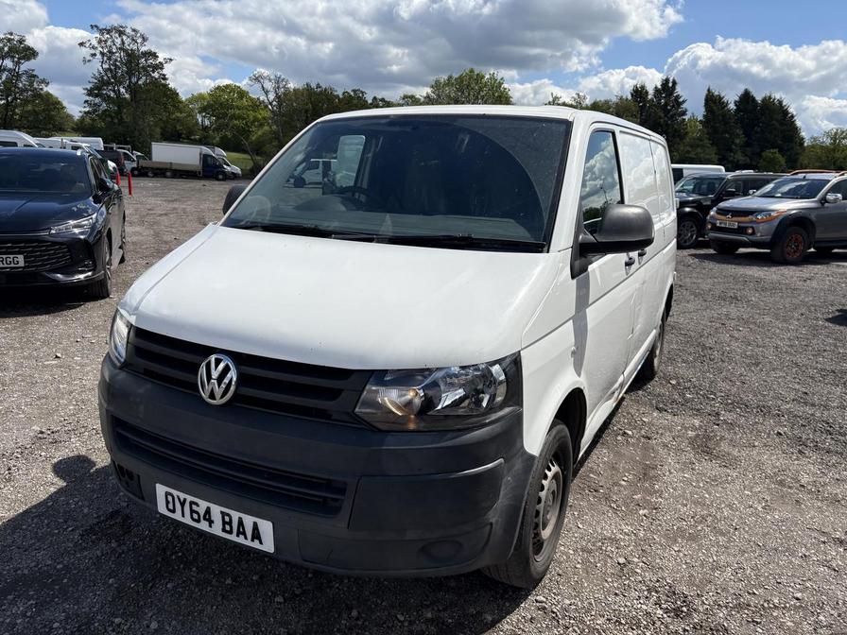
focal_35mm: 26
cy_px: 318
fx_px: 636
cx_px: 424
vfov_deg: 53.1
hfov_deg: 67.3
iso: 50
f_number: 1.6
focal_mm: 5.96
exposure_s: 1/6329
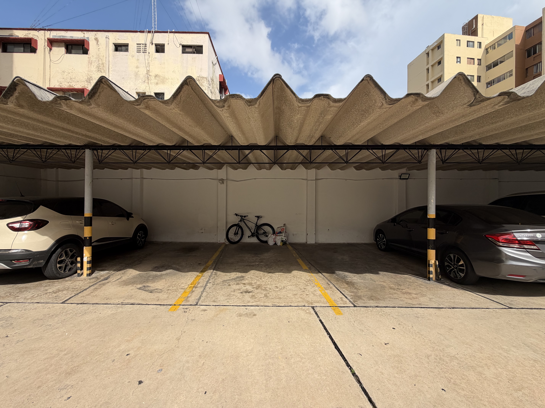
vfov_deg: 85.7
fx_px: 220
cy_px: 204
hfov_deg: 102.1
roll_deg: -0.2
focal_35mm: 14
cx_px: 272
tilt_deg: +0.7
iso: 32
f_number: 2.2
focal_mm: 2.22
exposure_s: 1/770
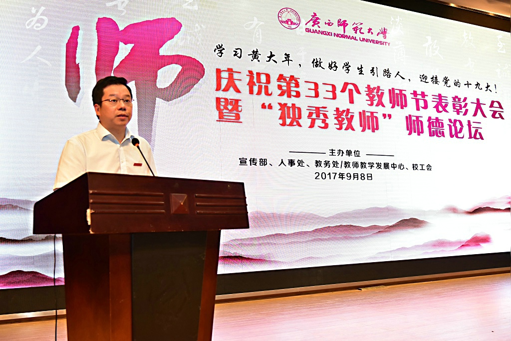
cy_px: 170
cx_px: 256
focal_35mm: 34
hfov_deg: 55.8
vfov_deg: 38.9
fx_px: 483
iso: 1250
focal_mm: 34
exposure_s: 1/60
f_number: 5
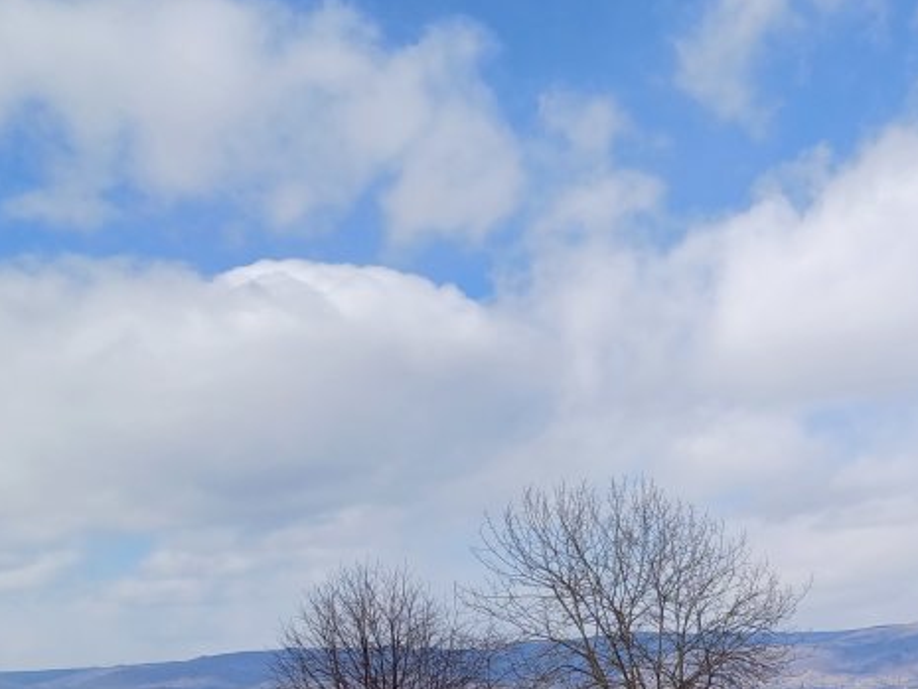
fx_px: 1459
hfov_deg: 32.6
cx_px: 877
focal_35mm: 55
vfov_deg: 26.5
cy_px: 391
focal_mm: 4.65
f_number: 1.8
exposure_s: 1/1565
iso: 50
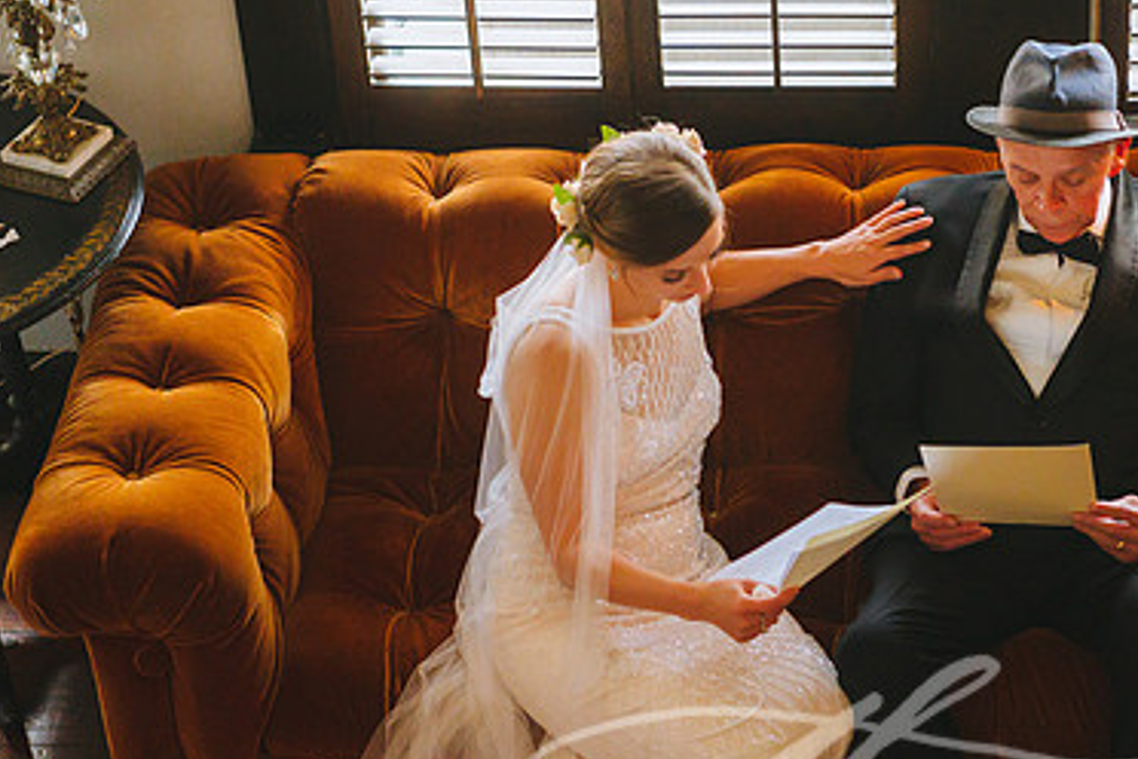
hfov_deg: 18.7
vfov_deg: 12.6
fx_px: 3445
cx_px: 823
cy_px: 484
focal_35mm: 109
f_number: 2.8
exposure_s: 1/500
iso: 6400
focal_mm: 70
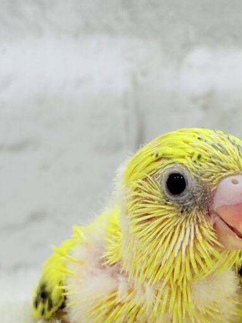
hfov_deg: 12.0
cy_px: 202
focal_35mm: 123
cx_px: 172
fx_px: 1147
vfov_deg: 16.0
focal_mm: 5.96
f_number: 1.6
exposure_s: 1/100
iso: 40
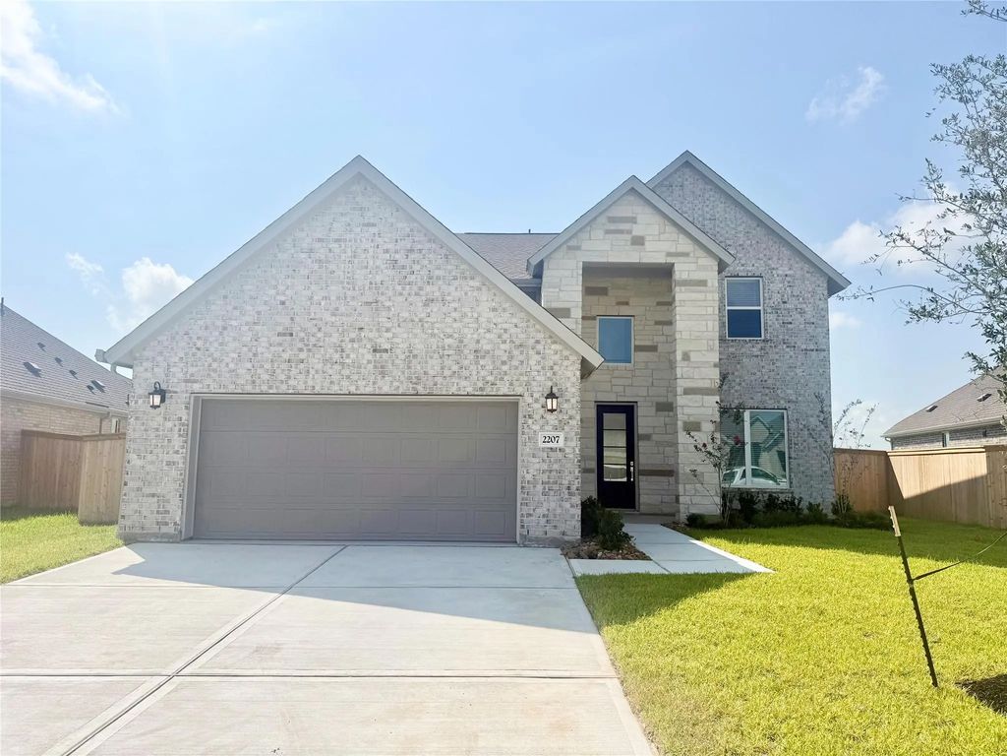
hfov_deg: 71.6
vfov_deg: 56.8
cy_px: 378
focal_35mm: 24
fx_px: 698
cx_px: 504
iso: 80
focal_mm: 6.76
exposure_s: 1/10309
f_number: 1.78
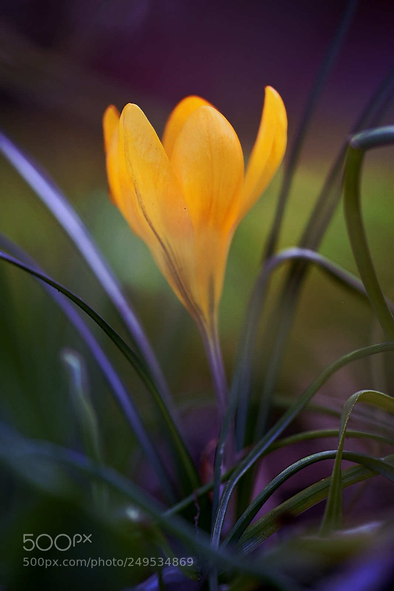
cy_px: 296
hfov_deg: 8.7
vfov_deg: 13.0
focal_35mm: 158
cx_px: 197
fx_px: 2585
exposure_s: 1/160
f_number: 3.5
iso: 200
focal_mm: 105
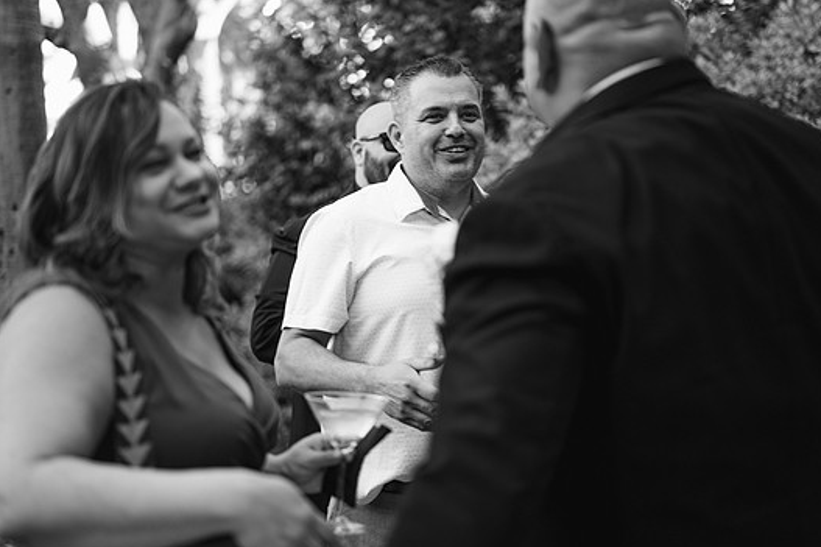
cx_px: 444
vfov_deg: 23.8
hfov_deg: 35.0
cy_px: 270
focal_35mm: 57
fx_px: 1299
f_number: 1.8
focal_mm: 50
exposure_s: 1/125
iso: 100
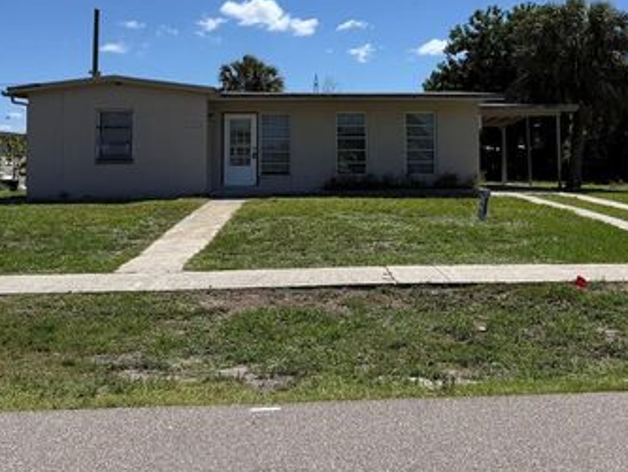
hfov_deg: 51.2
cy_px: 120
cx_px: 355
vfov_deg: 38.7
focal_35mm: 36
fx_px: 653
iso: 80
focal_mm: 6.76
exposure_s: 1/5714
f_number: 1.78
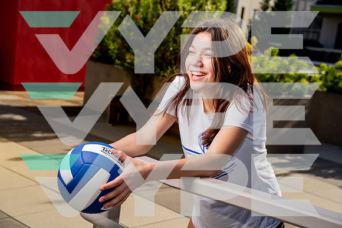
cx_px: 171
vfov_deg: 22.6
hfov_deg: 33.4
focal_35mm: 60
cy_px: 114
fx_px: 570
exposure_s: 1/640
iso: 100
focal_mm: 60
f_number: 5.6
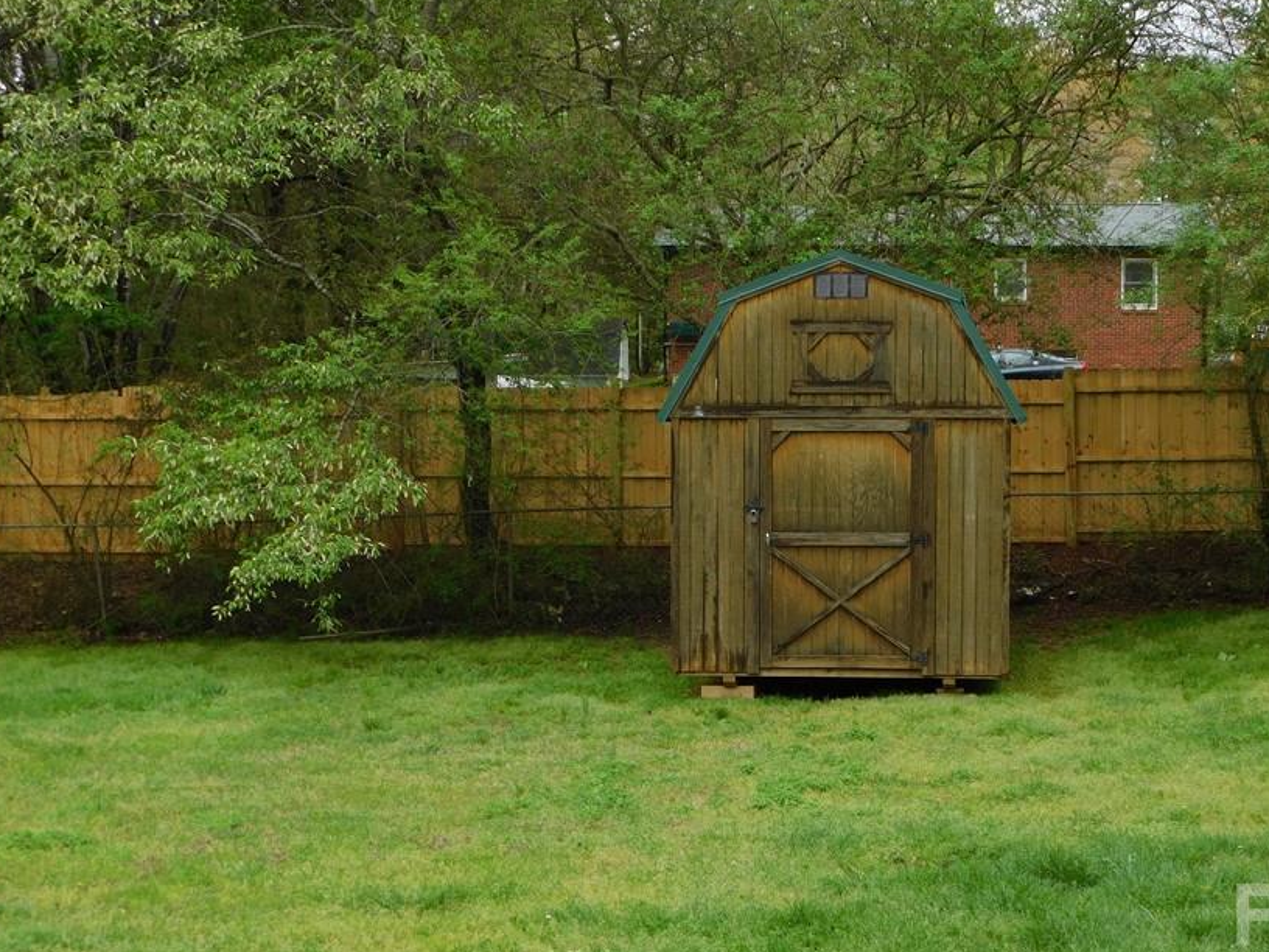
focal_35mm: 64
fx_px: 2346
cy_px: 512
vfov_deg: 22.9
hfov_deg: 30.2
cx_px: 753
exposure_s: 1/400
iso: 125
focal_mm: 9
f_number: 3.8
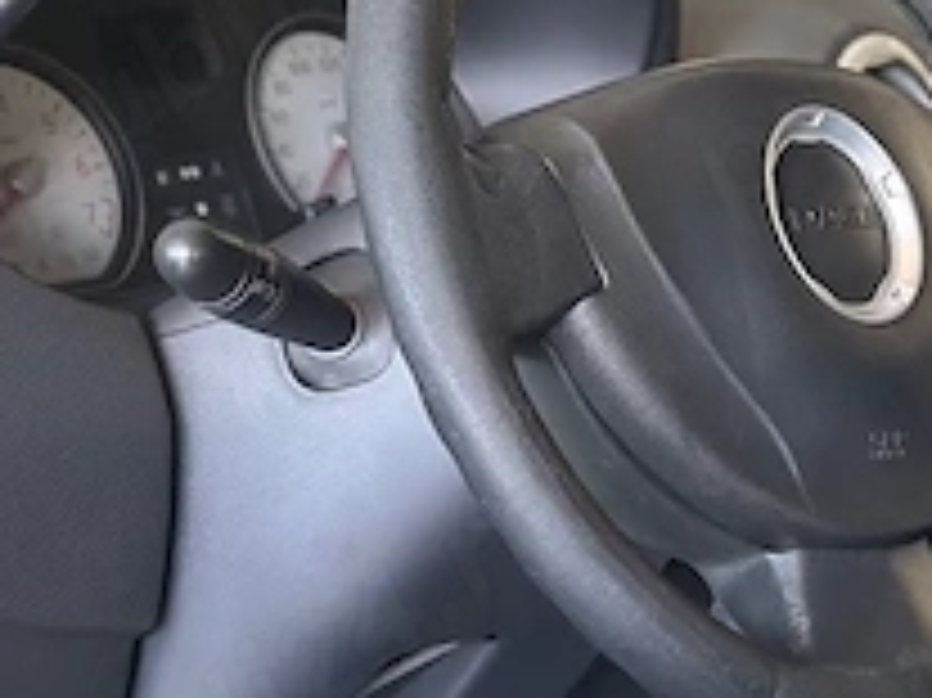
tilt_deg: -5.4
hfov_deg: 14.2
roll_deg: -0.4
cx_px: 464
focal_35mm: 139
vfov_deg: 10.6
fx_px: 3740
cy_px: 14
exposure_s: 1/60
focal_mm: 6.86
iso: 320
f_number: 1.78
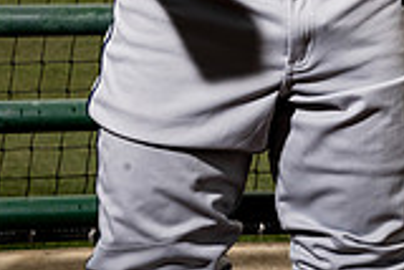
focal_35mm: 166
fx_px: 1865
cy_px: -290
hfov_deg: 12.4
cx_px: 265
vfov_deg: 7.9
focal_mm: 59
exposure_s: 1/250
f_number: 13
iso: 400
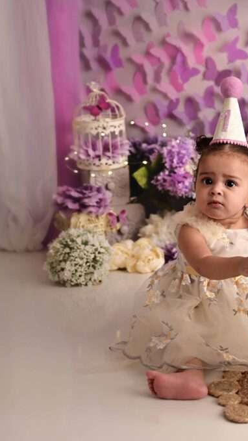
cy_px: 220
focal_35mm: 60
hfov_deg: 19.1
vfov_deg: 34.9
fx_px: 701
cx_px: 285
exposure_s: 1/60
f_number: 2.8
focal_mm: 38
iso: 250
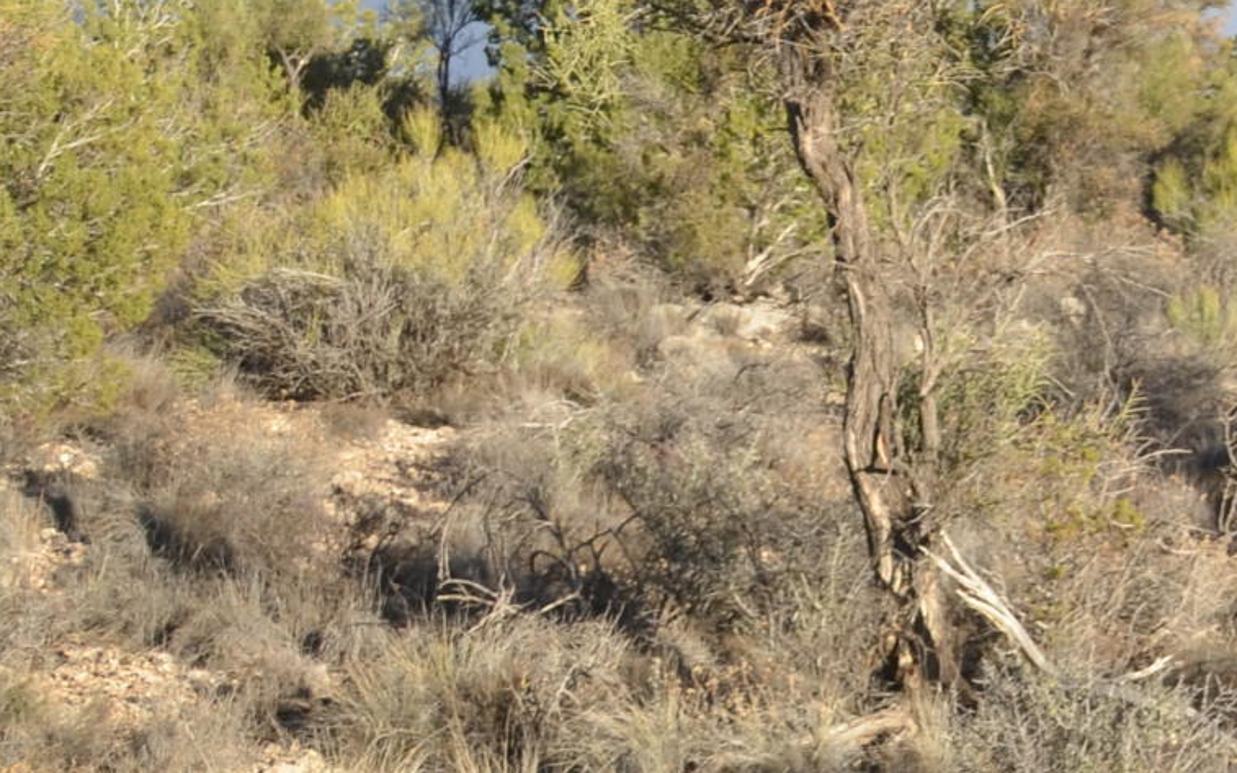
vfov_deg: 10.8
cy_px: 259
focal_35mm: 121
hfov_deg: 14.9
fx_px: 4079
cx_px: 2253
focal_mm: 20
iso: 200
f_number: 6.3
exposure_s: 1/160
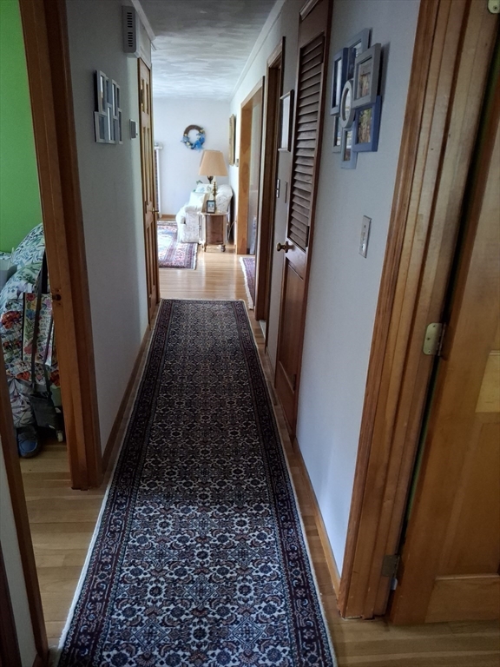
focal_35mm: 25
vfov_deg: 69.4
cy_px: 334
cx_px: 250
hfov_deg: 54.9
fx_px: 481
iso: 640
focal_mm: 4.69
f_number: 1.8
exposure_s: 1/120
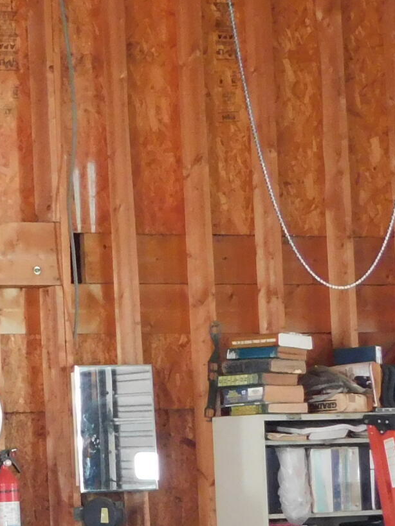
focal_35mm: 132
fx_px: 2007
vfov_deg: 14.9
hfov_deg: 10.2
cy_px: 365
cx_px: -461
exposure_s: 1/13
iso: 400
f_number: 3.5
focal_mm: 6.3
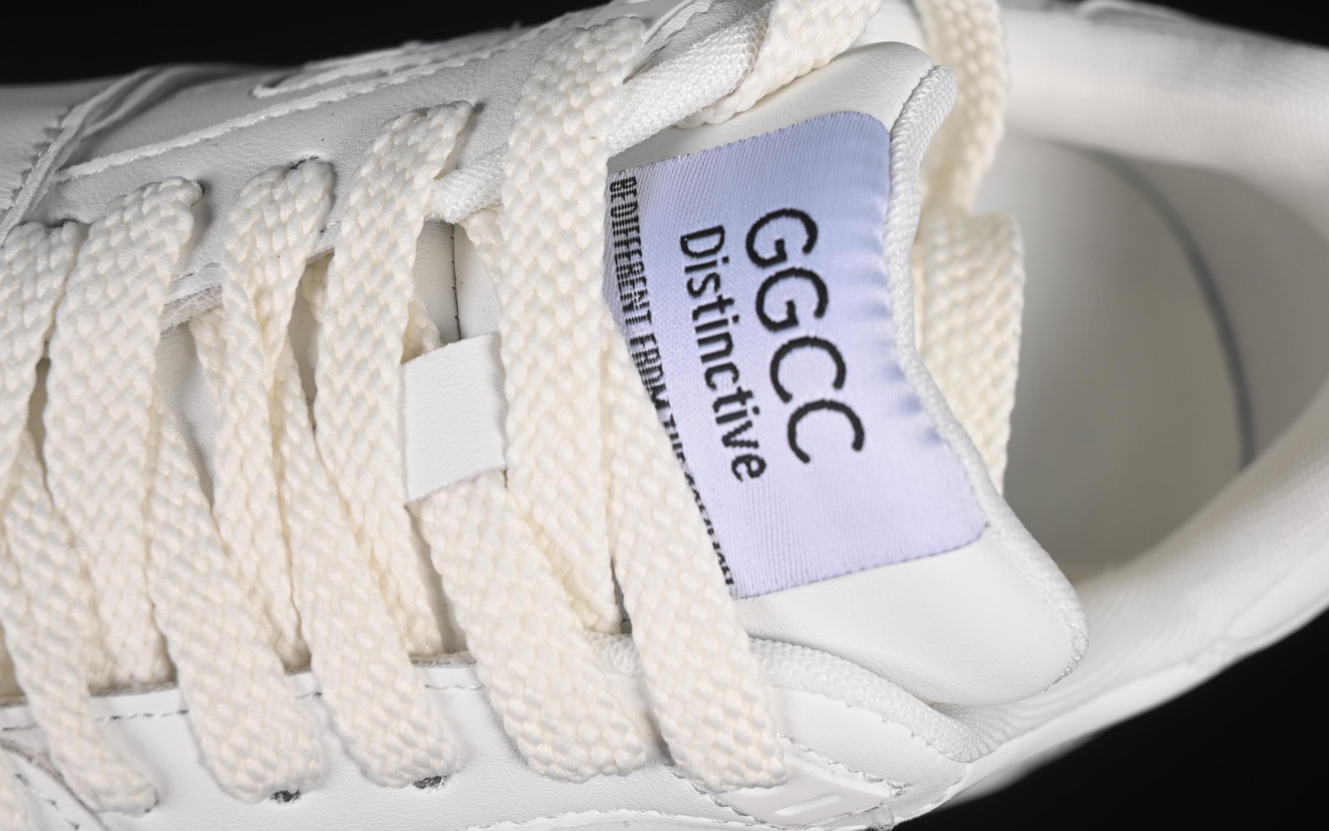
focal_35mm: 77
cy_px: 414
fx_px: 2789
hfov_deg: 26.8
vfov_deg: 16.9
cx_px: 661
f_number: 7.1
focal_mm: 50
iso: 160
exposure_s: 1/100
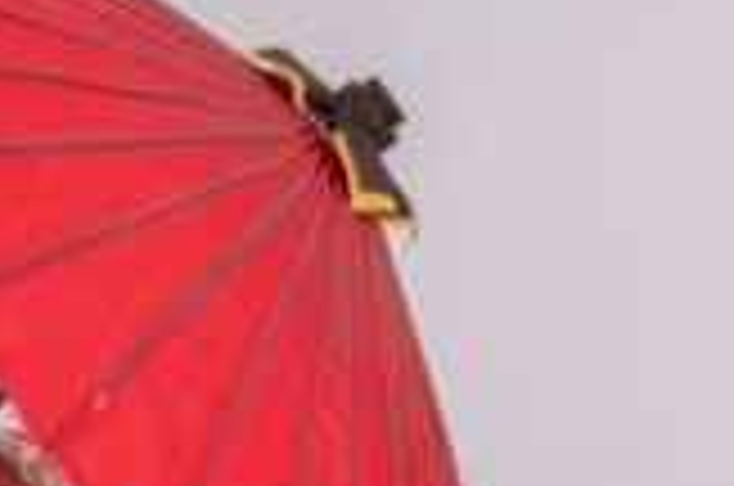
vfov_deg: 11.0
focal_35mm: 123
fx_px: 2503
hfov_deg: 16.5
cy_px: 504
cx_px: 99
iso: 1000
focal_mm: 50
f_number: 1.6
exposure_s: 1/125
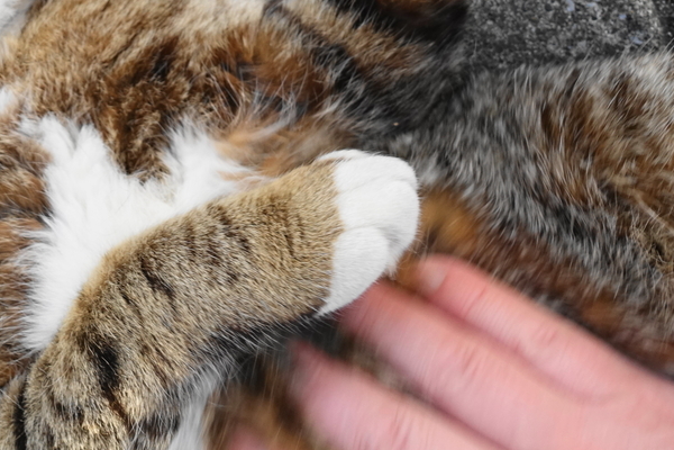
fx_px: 899
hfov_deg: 40.3
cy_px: 46
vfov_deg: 27.1
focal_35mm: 48
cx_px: 198
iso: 250
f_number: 4
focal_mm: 8.8
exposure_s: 1/160
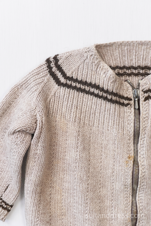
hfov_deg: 28.1
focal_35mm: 48
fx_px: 302
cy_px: 113
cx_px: 76
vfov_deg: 41.1
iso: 320
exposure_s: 1/60
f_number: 6.3
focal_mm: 32
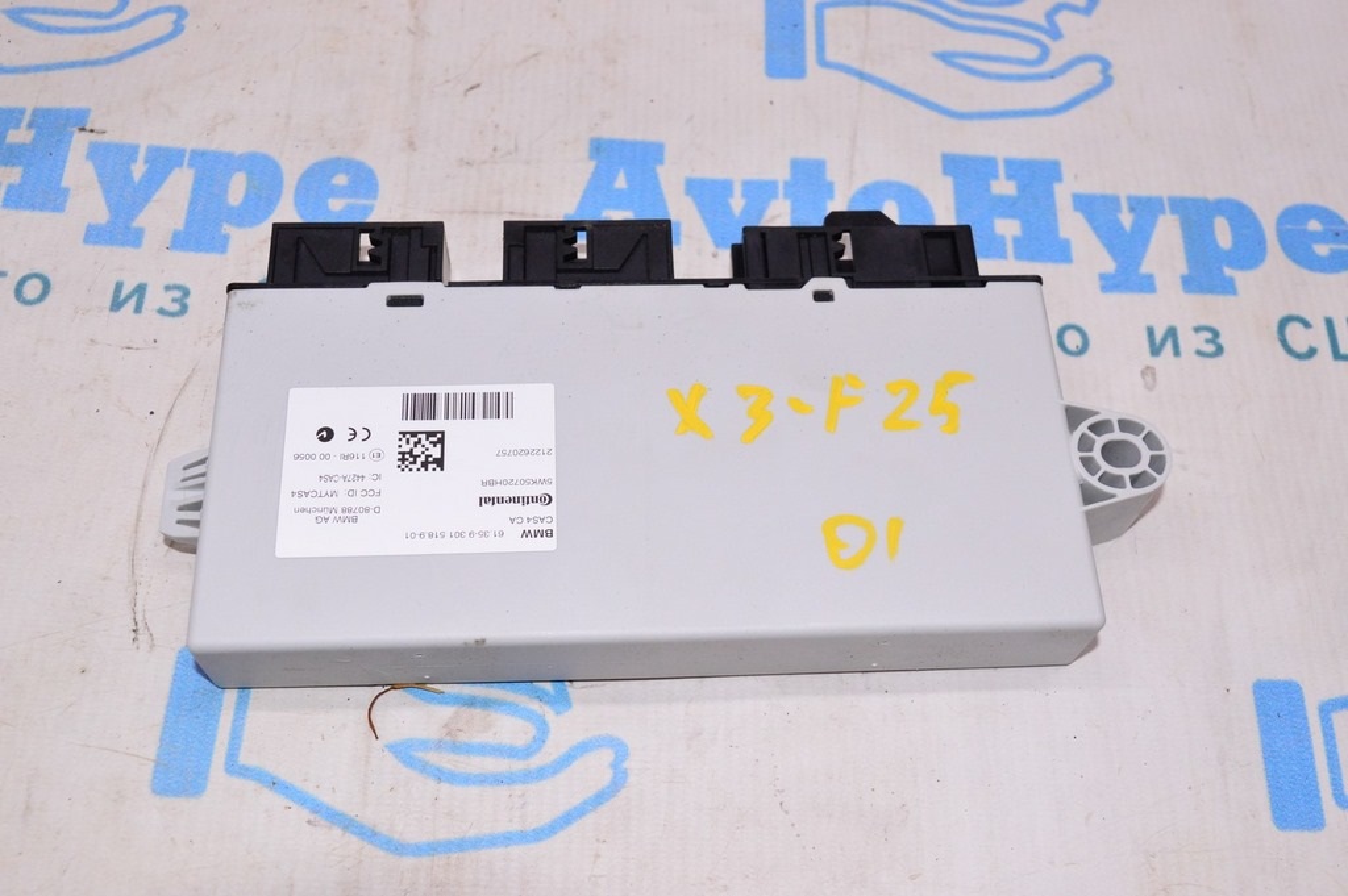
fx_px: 1403
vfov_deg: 35.4
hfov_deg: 51.3
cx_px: 674
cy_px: 448
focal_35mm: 38
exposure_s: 1/200
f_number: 8
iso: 1600
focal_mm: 25
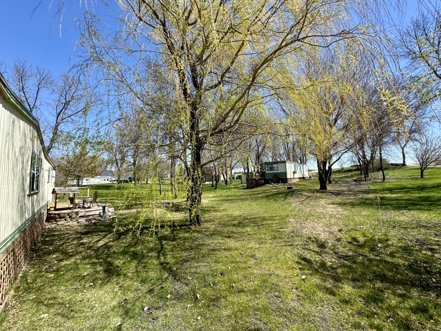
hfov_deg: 102.1
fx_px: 178
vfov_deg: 85.7
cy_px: 166
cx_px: 220
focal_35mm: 14
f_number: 2.2
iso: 40
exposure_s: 1/921
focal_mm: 2.22
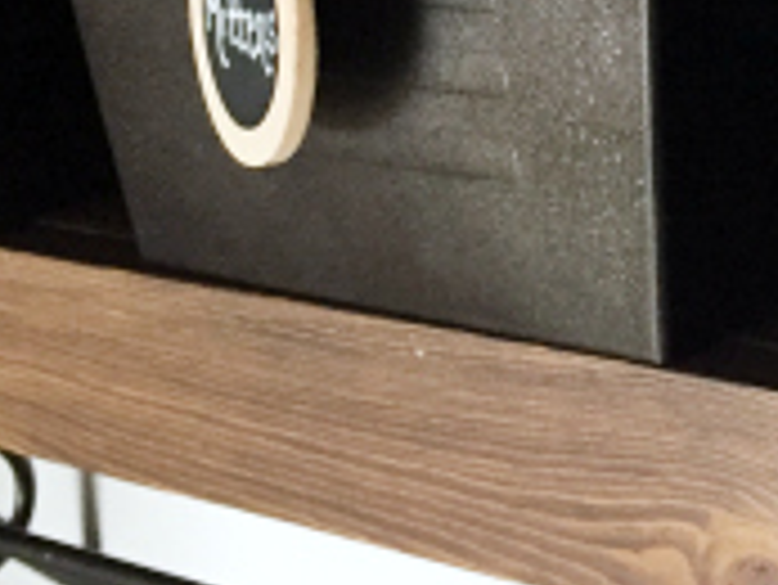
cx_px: 702
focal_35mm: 92
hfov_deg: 20.8
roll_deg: +1.6
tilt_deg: -3.5
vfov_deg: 15.1
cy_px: -236
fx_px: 2069
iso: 200
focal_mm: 4.15
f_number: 2.2
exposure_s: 1/30
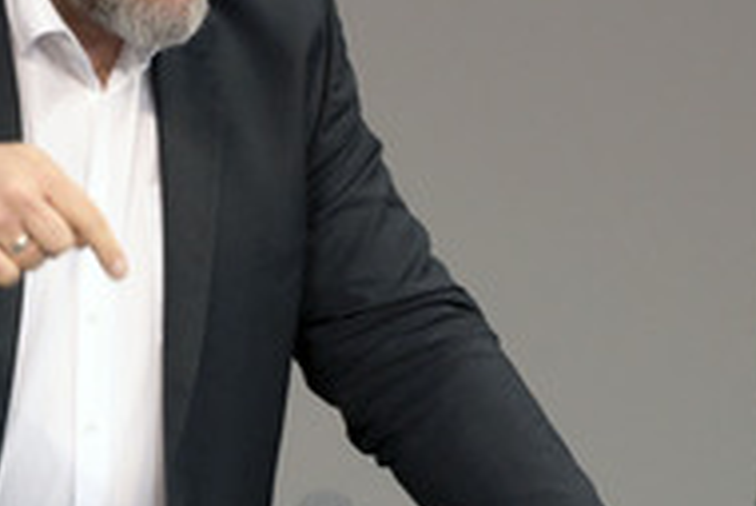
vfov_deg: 1.5
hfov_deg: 2.2
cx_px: -38
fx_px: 19902
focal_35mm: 947
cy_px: 231
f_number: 5.6
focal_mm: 400
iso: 10000
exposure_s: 1/320
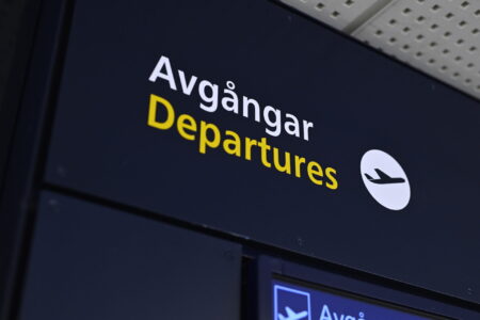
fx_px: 667
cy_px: 160
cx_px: 240
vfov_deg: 27.0
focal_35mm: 50
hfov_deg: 39.6
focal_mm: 50
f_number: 2.2
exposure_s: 1/80
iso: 1000
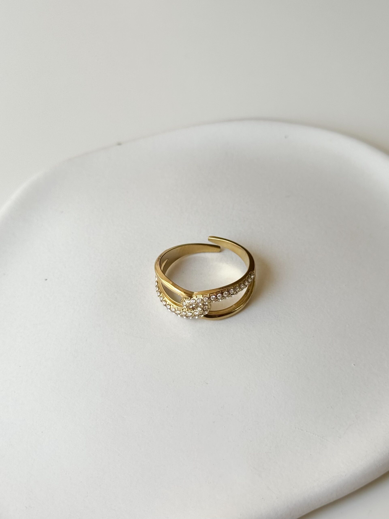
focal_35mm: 48
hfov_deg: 30.3
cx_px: 194
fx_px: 719
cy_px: 260
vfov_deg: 39.7
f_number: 1.78
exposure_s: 1/2045
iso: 64
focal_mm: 6.76
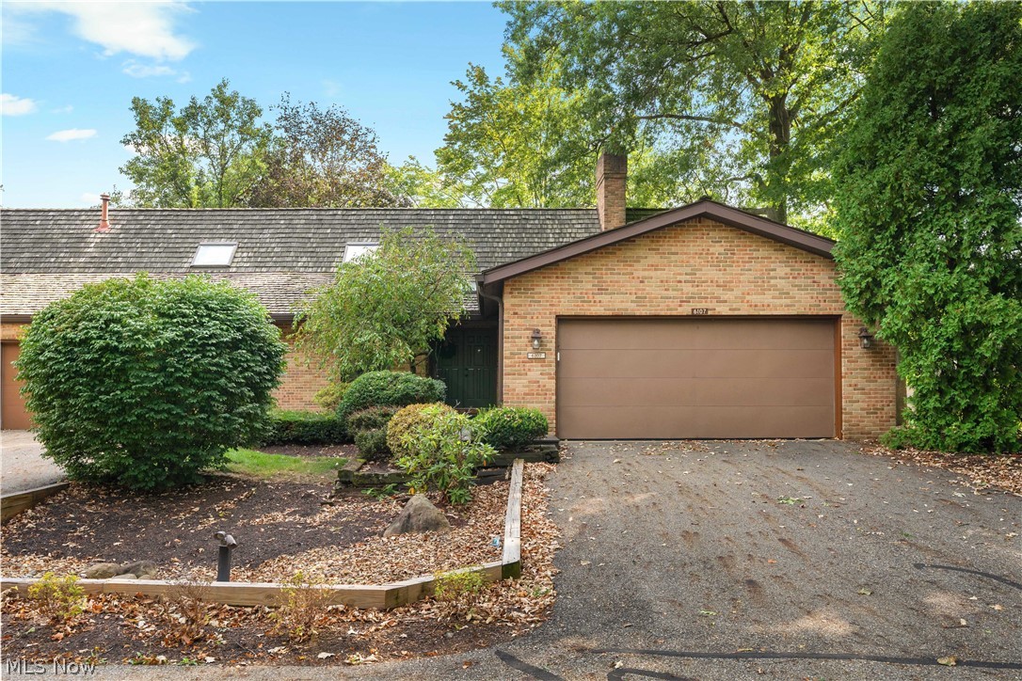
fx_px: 823
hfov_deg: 63.7
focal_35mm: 29
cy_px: 340
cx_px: 511
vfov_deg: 45.0
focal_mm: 29
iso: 400
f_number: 8
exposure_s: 1/30
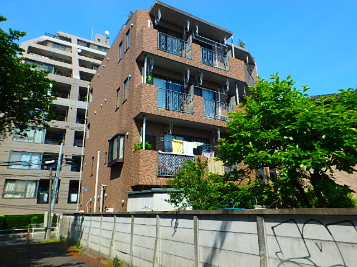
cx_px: 178
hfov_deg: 69.4
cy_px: 134
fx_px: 258
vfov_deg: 54.9
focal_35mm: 25
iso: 125
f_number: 4.1
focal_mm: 4.5
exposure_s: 1/800
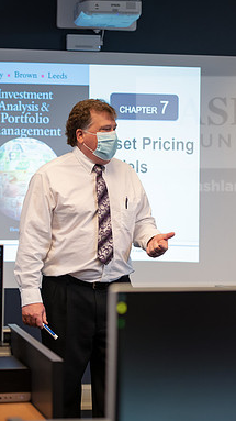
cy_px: 209
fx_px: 1415
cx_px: 103
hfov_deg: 9.5
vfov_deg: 16.9
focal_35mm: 127
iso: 800
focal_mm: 80
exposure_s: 1/160
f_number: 3.2
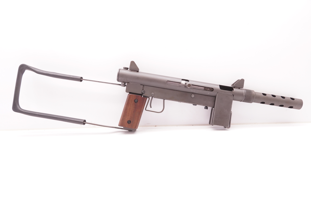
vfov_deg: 43.5
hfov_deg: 62.0
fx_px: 259
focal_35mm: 30
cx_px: 156
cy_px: 104
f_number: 5.6
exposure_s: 1/125
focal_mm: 20
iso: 1000
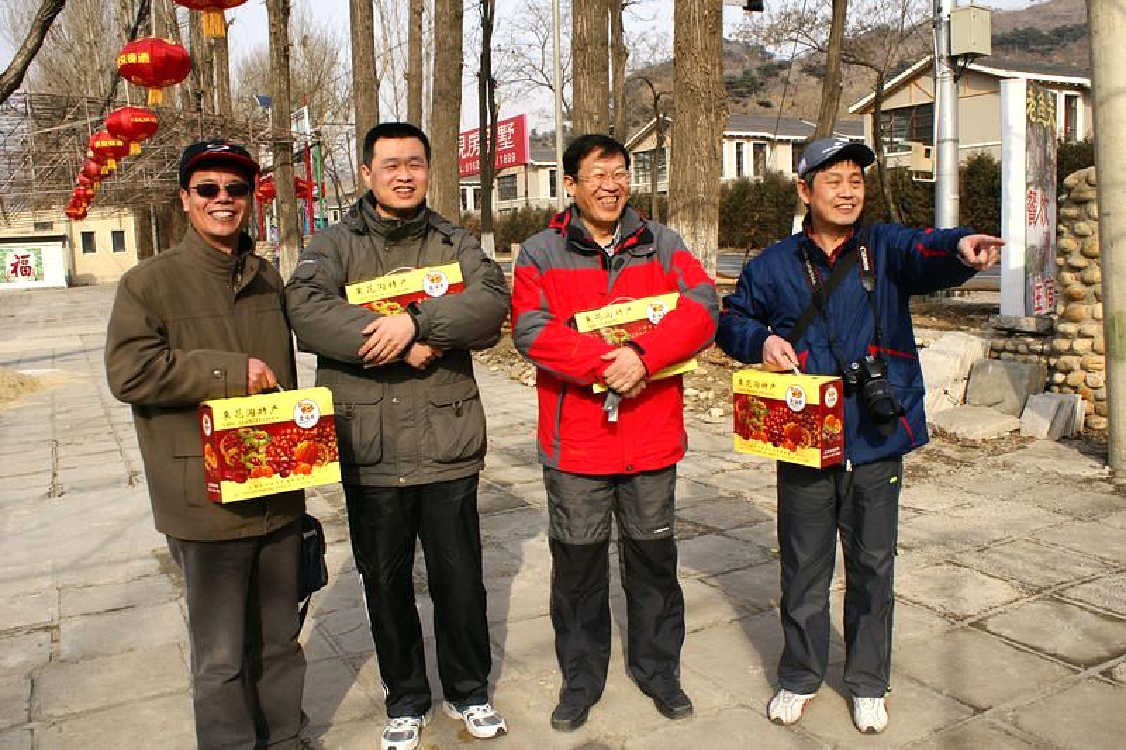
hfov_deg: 61.9
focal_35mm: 30
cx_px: 563
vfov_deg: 43.6
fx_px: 938
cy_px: 375
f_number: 5.6
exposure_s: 1/640
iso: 100
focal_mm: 20
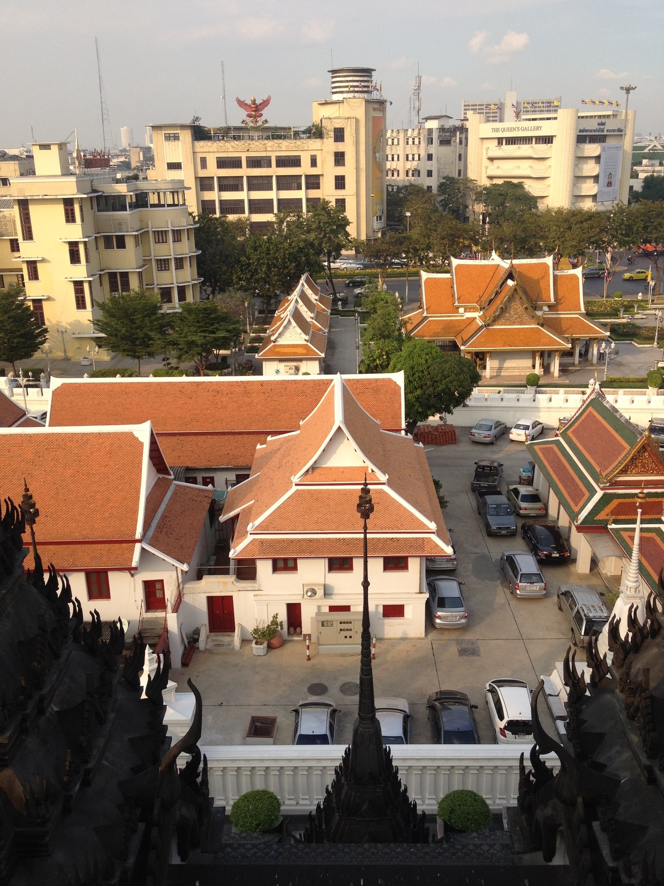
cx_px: 332
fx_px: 895
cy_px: 443
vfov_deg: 52.6
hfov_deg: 40.7
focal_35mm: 35
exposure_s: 1/800
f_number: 2.4
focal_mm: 4.28
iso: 64
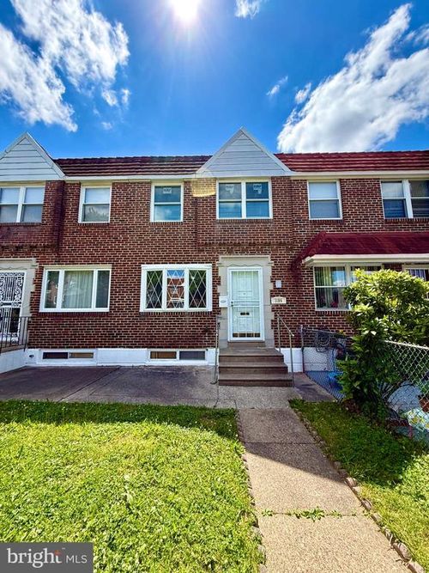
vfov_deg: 102.1
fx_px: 231
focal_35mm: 14
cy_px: 286
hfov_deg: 85.7
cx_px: 214
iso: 64
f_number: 2.2
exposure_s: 1/1017
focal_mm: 2.22
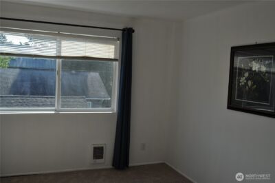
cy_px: 92
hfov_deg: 53.2
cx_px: 138
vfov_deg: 36.8
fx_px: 275
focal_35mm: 36
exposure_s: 1/200
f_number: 7.1
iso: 200
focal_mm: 24
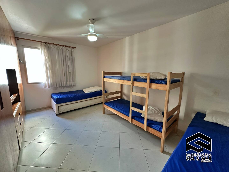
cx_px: 114
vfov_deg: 85.7
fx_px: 93
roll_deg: -0.7
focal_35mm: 14
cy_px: 86
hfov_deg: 102.1
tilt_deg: -8.6
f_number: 2.2
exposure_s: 1/60
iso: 200
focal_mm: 2.22
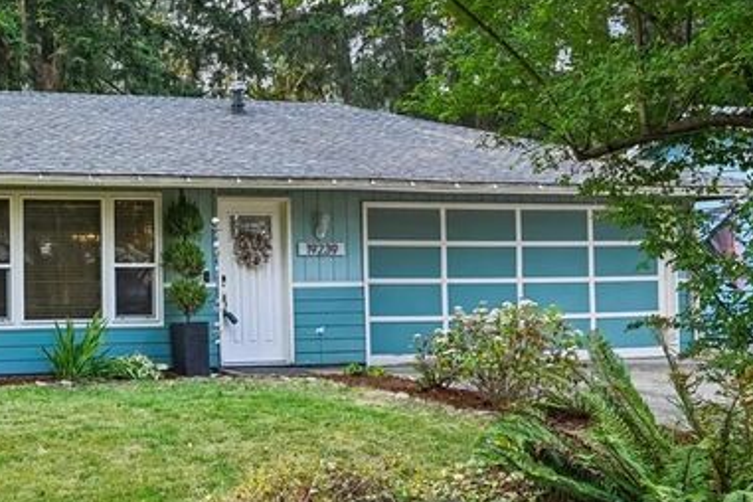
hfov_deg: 34.7
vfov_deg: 26.4
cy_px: 211
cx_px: -28
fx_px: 1067
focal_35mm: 51
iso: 400
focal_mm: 19
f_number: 8
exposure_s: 1/250
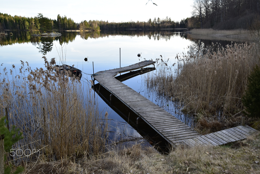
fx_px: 238
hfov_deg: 57.2
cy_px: 87
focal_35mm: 33
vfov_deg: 40.0
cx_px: 130
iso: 250
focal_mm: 22
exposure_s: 1/125
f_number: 5.6
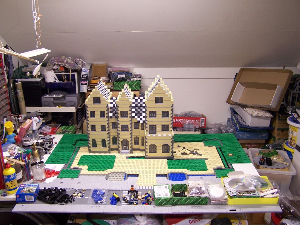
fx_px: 329
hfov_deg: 49.0
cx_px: 150
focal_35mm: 38
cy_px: 112
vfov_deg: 37.7
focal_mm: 6.3
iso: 80
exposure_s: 1/8
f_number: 2.8
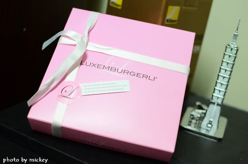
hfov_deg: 37.9
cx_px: 124
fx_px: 361
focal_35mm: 52
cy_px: 82
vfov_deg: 25.6
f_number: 2.8
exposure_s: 1/50
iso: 640
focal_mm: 35
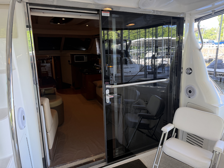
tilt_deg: -11.9
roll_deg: +1.1
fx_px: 155
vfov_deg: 56.8
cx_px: 112
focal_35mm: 24
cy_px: 84
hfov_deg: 71.6
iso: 160
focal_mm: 6.76
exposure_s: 1/121
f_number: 1.78
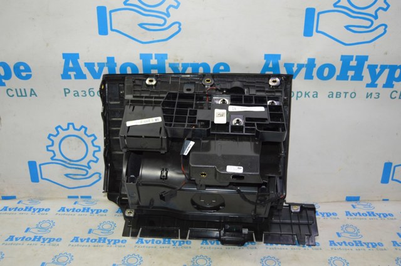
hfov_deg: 55.2
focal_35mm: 34
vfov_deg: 38.3
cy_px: 133
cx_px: 200
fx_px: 384
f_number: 4
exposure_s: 1/60
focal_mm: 23
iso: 400
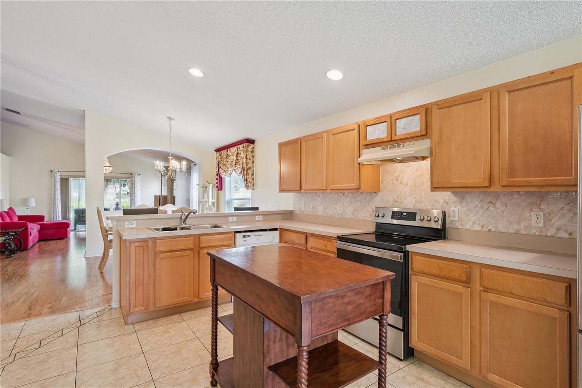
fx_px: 291
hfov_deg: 90.0
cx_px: 291
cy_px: 194
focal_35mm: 18
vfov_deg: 67.4
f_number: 9
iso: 200
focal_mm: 18
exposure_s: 1/5
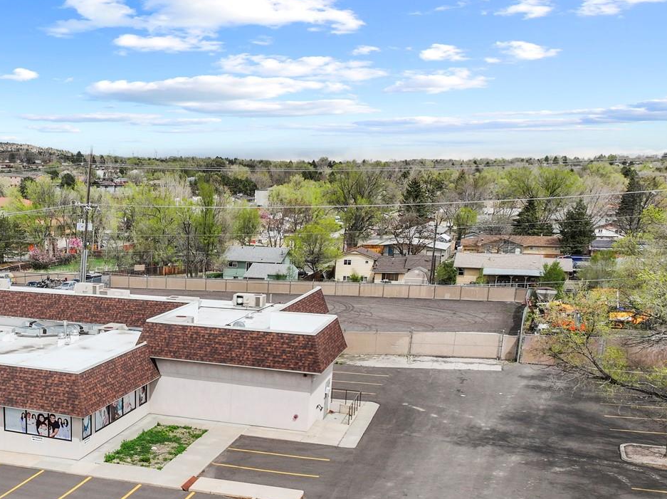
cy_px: 397
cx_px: 107
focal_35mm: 41
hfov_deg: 43.1
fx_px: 789
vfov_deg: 34.1
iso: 110
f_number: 2.8
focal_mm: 12.29
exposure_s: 1/80
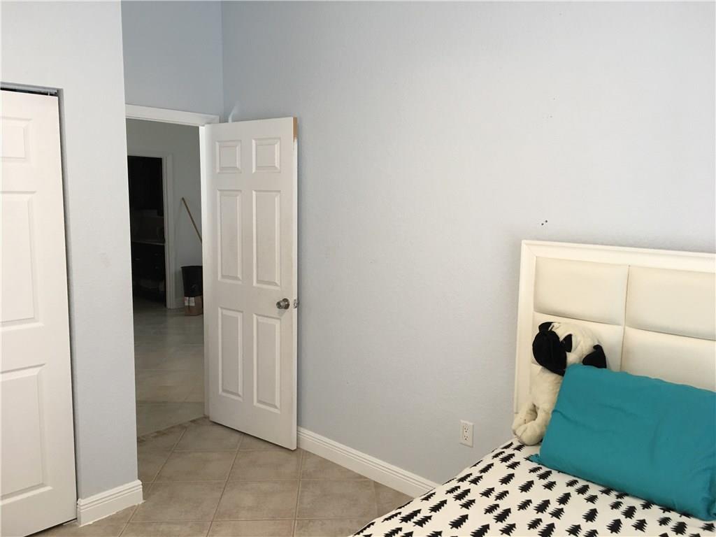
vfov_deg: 48.2
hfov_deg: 61.7
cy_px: 268
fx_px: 600
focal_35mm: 29
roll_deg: -1.0
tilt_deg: -7.5
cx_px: 358
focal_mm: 4.15
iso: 40
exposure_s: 1/15
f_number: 2.2
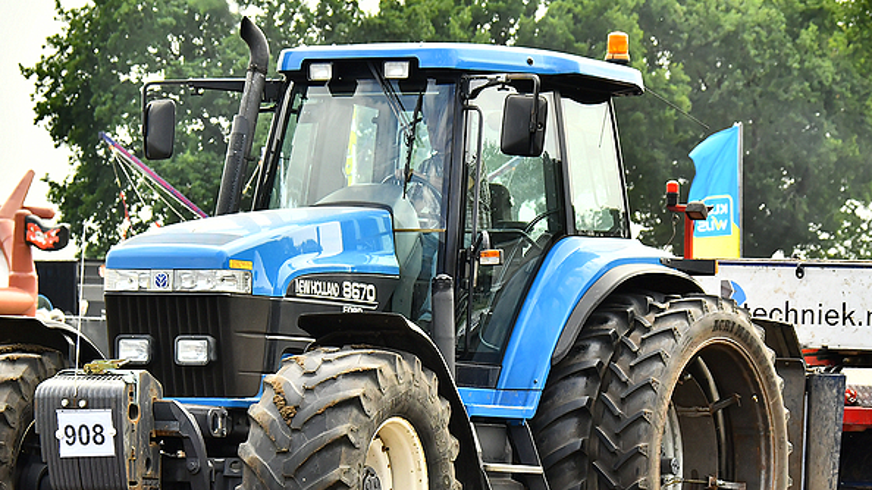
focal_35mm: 237
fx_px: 5479
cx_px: 411
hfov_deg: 9.1
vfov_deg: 5.1
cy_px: 369
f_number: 9
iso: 500
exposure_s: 1/500
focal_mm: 112
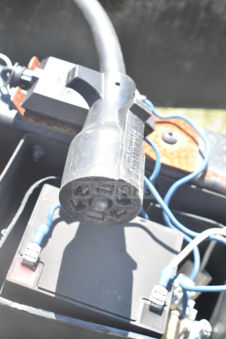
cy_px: 170
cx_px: 113
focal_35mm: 63
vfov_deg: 31.9
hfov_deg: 21.6
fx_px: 593
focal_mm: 42
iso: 1600
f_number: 10
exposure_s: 1/400
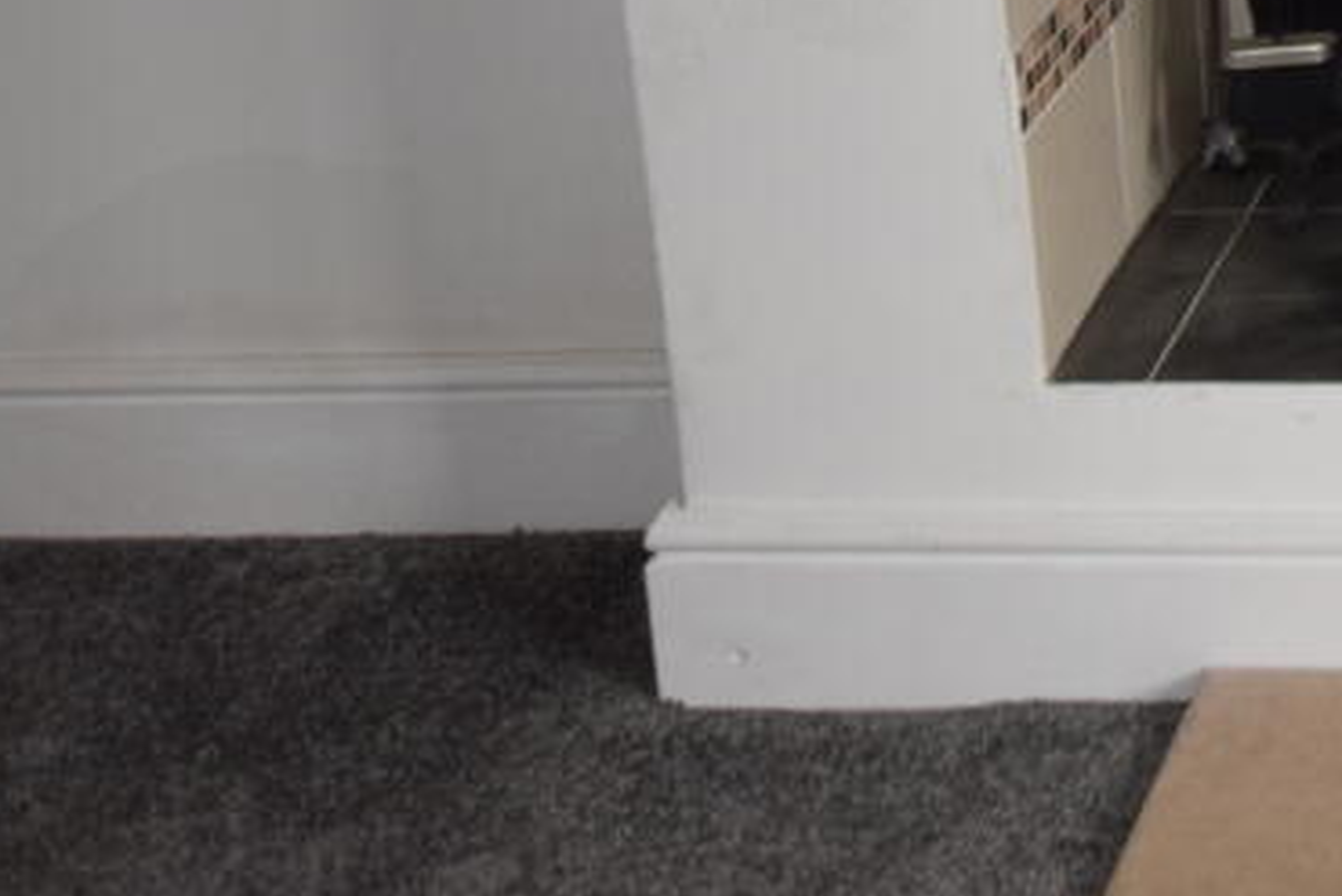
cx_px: 1810
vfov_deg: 15.6
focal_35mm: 83
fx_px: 3095
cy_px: -299
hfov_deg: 21.7
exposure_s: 1/60
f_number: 4
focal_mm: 20
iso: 800
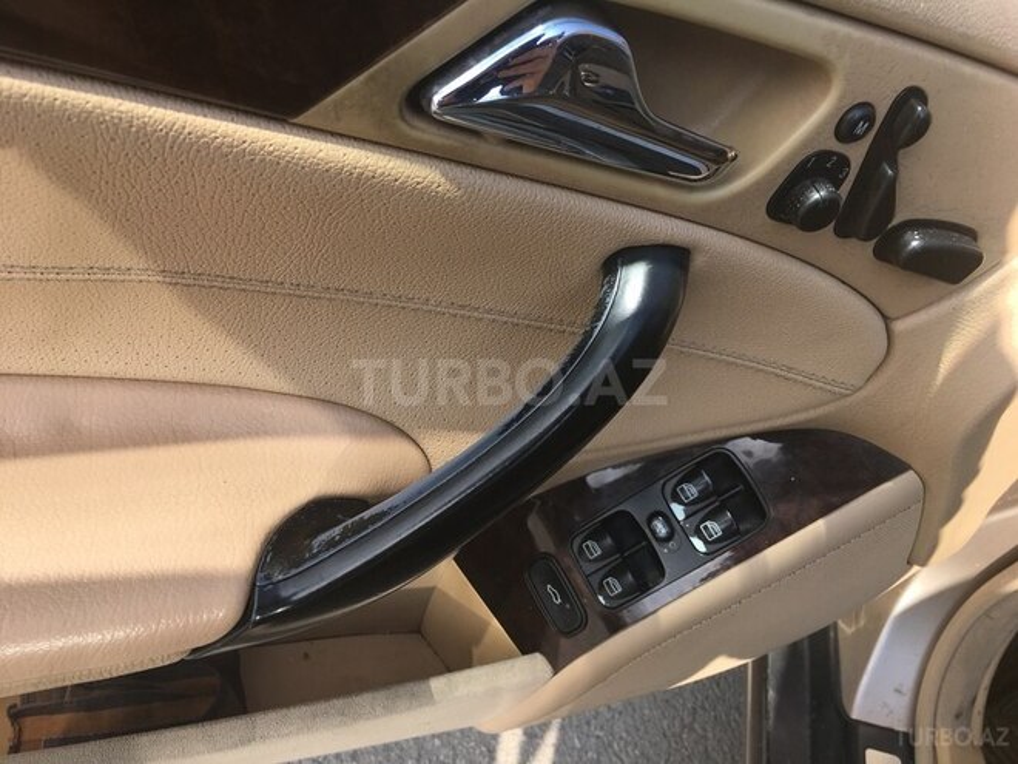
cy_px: 382
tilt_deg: -44.6
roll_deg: -24.1
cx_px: 509
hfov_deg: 61.7
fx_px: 853
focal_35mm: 29
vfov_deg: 48.2
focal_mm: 4.15
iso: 25
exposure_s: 1/610
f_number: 2.2
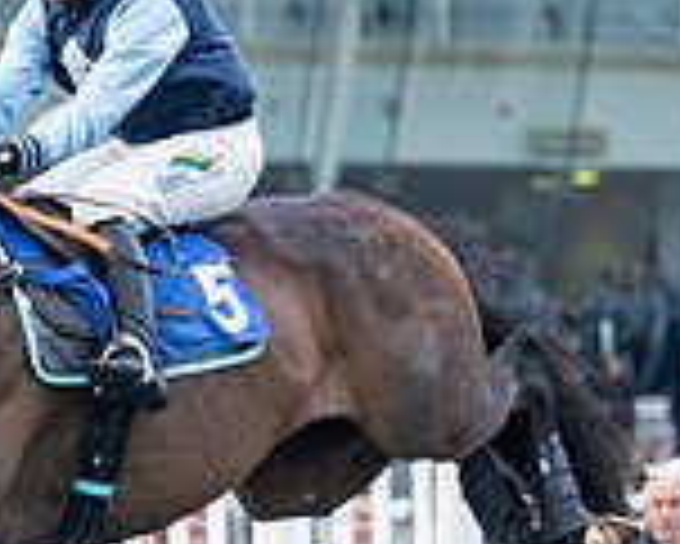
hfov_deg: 3.3
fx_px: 11841
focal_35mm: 588
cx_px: -424
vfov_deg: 2.6
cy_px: 474
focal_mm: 110
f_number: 2.8
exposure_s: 1/2000
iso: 800
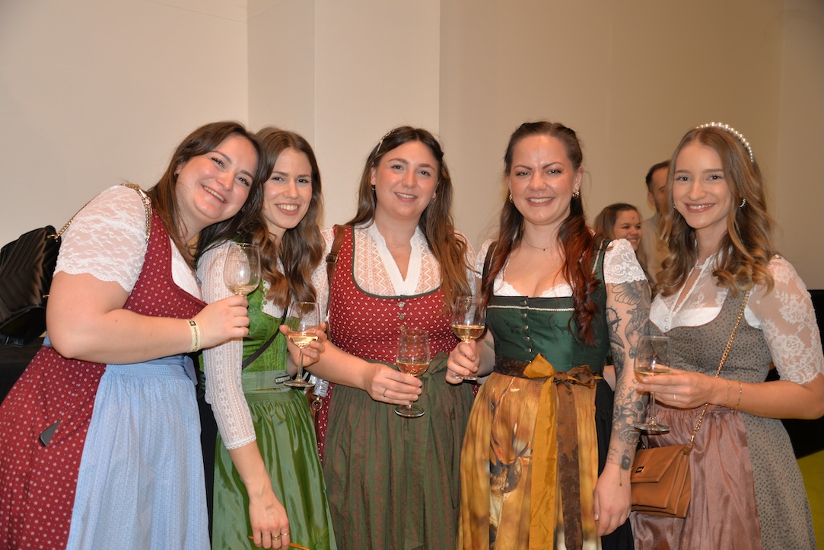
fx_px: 778
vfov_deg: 38.9
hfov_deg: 55.8
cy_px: 275
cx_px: 412
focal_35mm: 34
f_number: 4
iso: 800
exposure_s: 1/60
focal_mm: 34
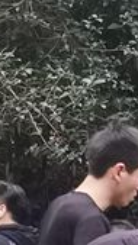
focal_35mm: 274
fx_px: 1783
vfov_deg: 7.8
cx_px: 354
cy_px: 332
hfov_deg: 4.3
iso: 200
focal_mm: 4.75
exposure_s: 1/100
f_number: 1.8
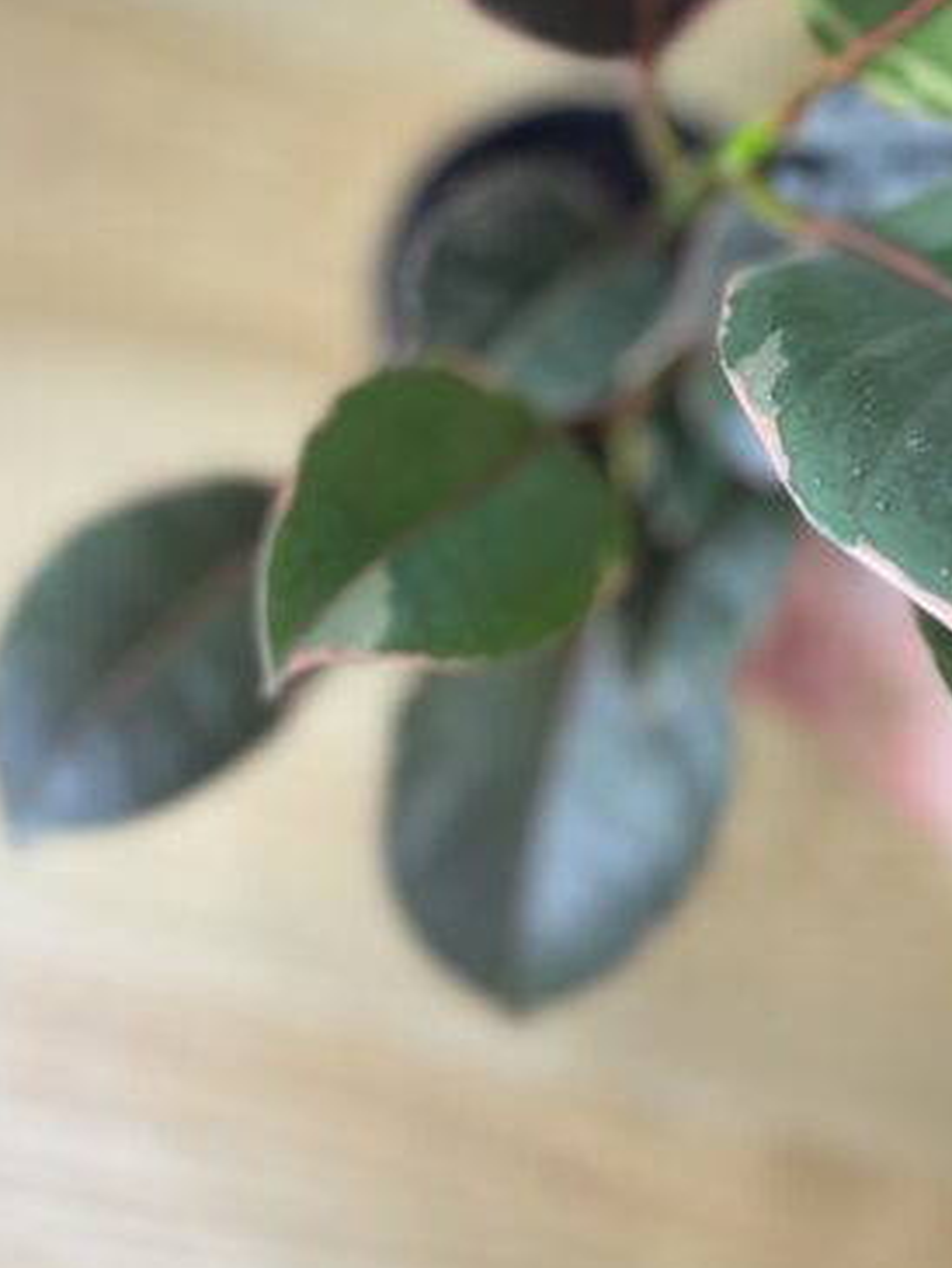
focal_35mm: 57
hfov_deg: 24.9
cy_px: 344
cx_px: 862
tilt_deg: -59.0
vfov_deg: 33.2
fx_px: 2089
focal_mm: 5.1
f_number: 1.6
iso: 100
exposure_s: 1/120
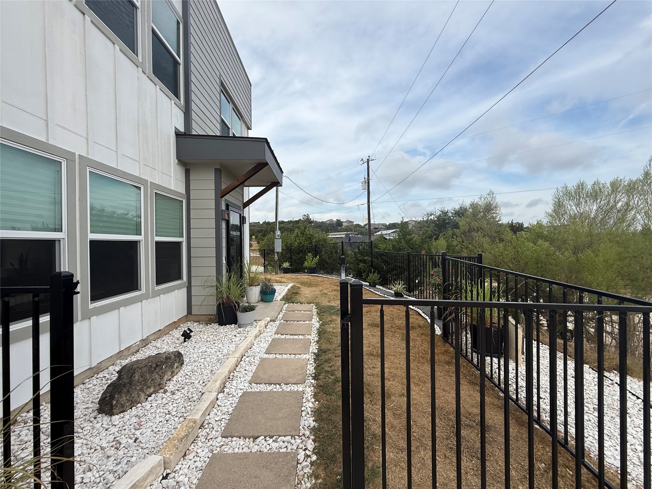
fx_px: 264
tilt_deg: -0.1
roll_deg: +0.7
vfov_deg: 85.7
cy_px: 244
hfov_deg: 102.1
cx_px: 326
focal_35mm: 14
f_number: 2.2
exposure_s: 1/830
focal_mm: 2.22
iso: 50
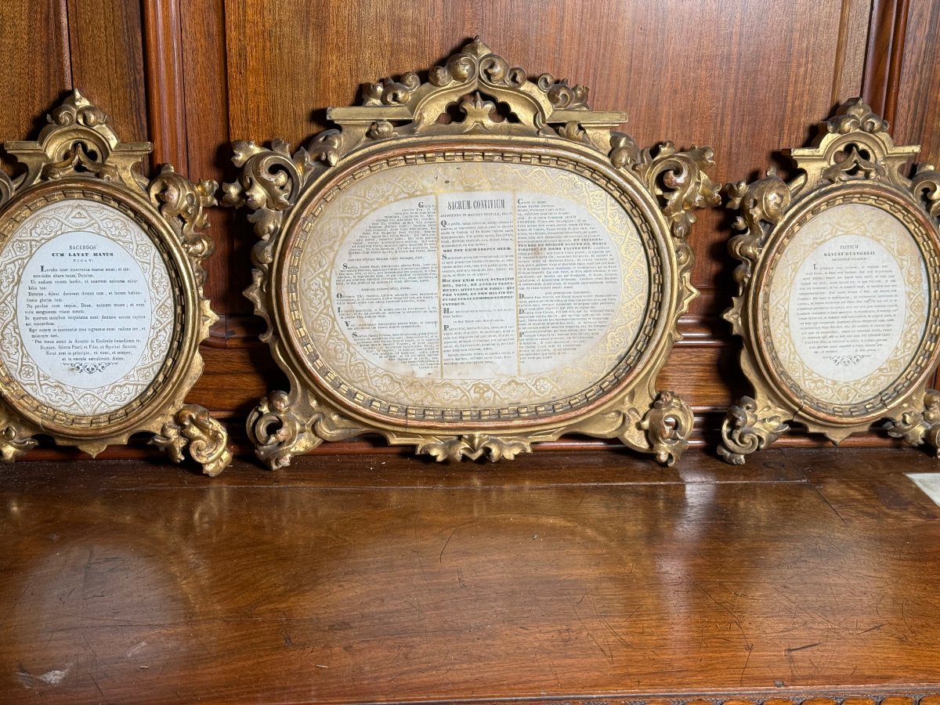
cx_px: 470
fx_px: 1303
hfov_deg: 39.7
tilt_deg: -16.7
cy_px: 352
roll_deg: -2.0
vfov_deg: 30.3
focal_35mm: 48
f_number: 1.78
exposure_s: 1/121
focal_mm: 6.76
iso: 80
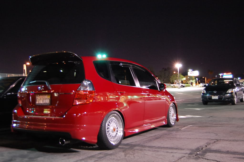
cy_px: 81
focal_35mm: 39
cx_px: 122
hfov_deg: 49.6
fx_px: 264
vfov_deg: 34.1
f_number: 4
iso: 1600
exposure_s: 1/2.5
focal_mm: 26
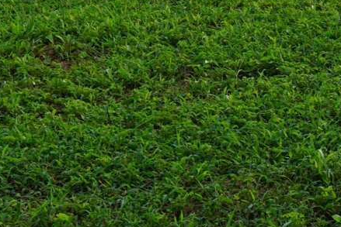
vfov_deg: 8.0
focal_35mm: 168
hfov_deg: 11.9
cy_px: -142
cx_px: 438
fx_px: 1592
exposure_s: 1/80
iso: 100
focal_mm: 16
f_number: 6.3
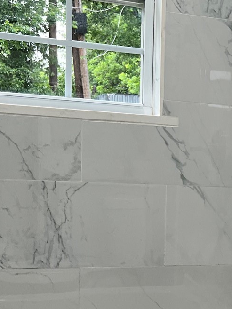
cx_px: 318
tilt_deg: -9.3
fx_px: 724
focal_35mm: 81
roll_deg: -4.3
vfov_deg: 23.6
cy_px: 263
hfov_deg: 16.9
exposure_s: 1/120
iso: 50
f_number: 1.5
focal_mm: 5.7
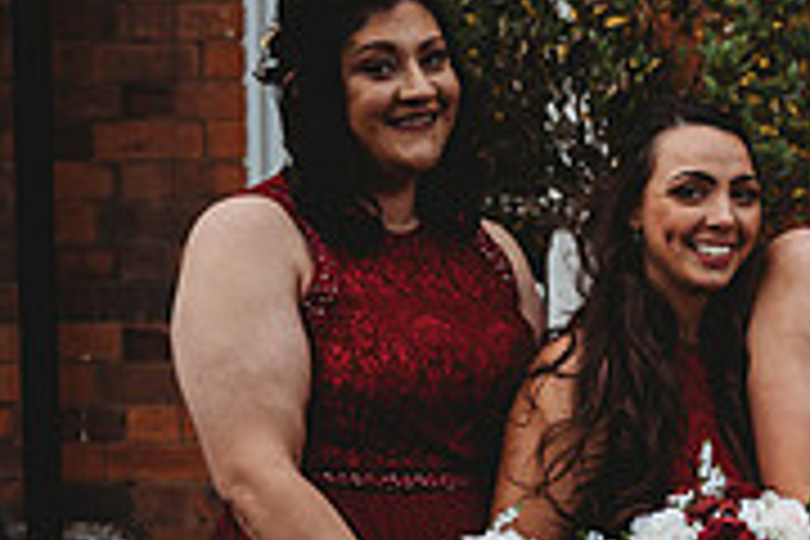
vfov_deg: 7.0
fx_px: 4342
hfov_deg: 10.3
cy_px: 702
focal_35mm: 193
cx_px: 1251
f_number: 2.8
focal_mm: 60
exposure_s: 1/250
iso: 100
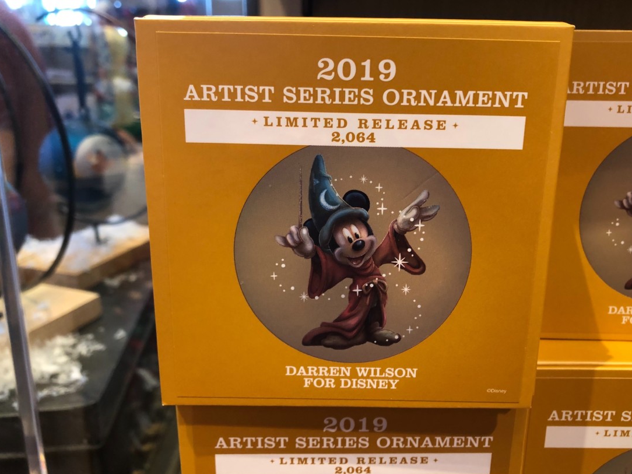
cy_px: 216
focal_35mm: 31
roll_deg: -1.0
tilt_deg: -16.2
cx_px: 346
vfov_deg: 45.4
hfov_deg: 58.2
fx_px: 566
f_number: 1.8
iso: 40
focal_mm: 3.99
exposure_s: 1/15
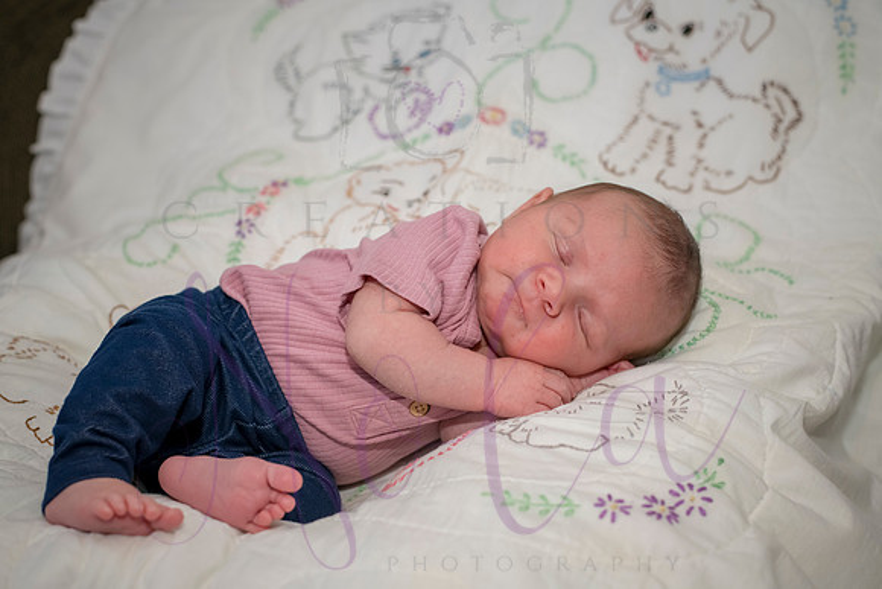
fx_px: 1225
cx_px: 441
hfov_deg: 39.6
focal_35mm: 50
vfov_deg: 27.0
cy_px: 294
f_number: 4
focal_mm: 50
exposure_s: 1/250
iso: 800
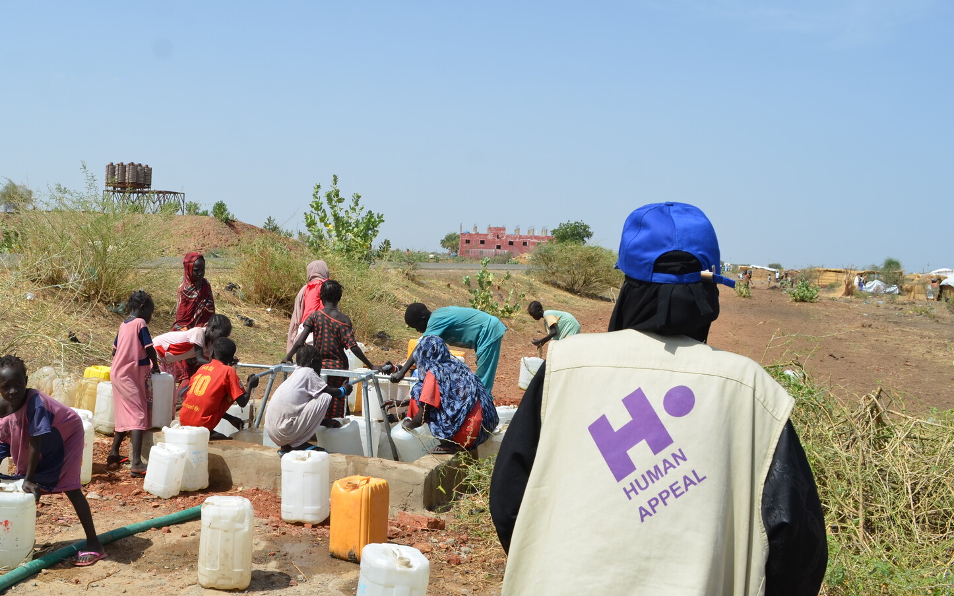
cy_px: 337
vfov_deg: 33.5
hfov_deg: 50.5
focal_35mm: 38
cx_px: 311
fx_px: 988
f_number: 9
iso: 100
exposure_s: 1/320
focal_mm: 18
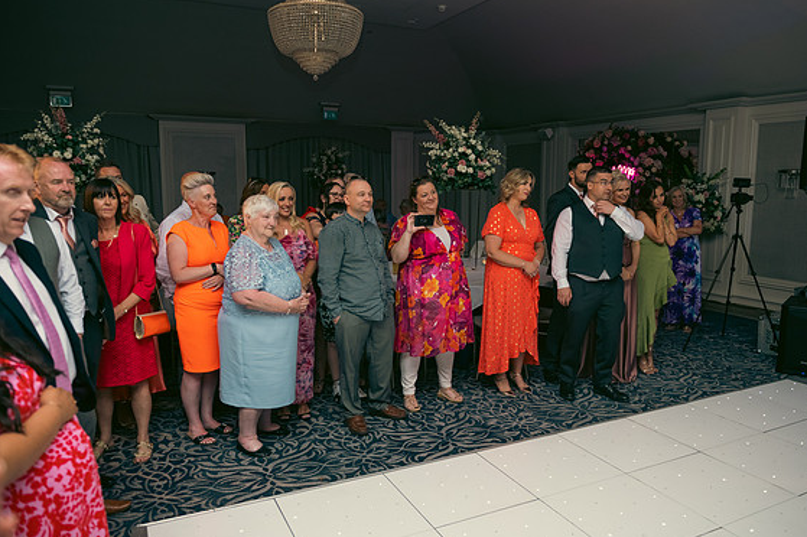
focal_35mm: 27
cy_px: 272
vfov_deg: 47.9
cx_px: 416
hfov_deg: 67.4
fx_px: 605
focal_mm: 26
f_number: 3.5
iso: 640
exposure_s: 1/160
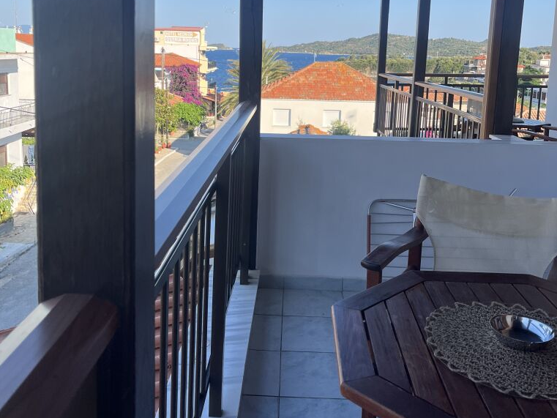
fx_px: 563
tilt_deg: -8.5
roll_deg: -0.3
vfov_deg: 40.1
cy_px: 130
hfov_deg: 52.6
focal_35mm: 35
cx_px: 280
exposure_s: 1/1477
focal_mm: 5.1
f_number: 1.6
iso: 50
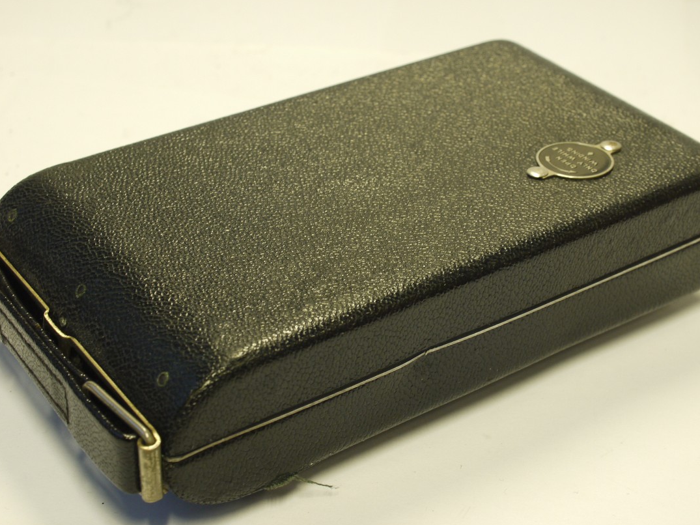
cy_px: 264
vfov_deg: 21.9
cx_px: 372
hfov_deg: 29.0
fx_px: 1355
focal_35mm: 67
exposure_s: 1/10
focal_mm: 30
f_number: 9
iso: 400
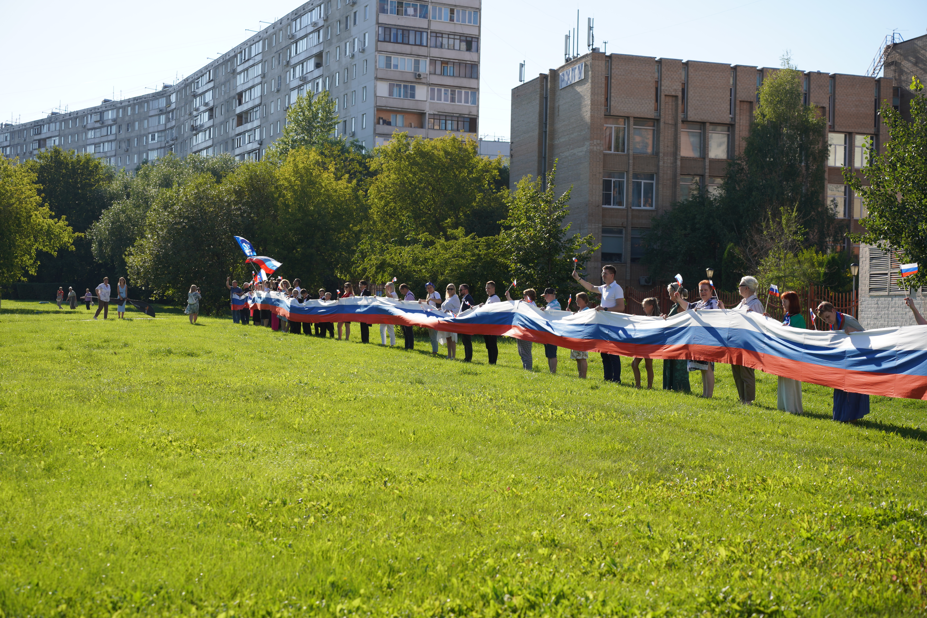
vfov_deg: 27.0
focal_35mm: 50
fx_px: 1287
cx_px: 464
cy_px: 309
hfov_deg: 39.6
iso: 100
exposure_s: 1/640
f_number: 4
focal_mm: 50
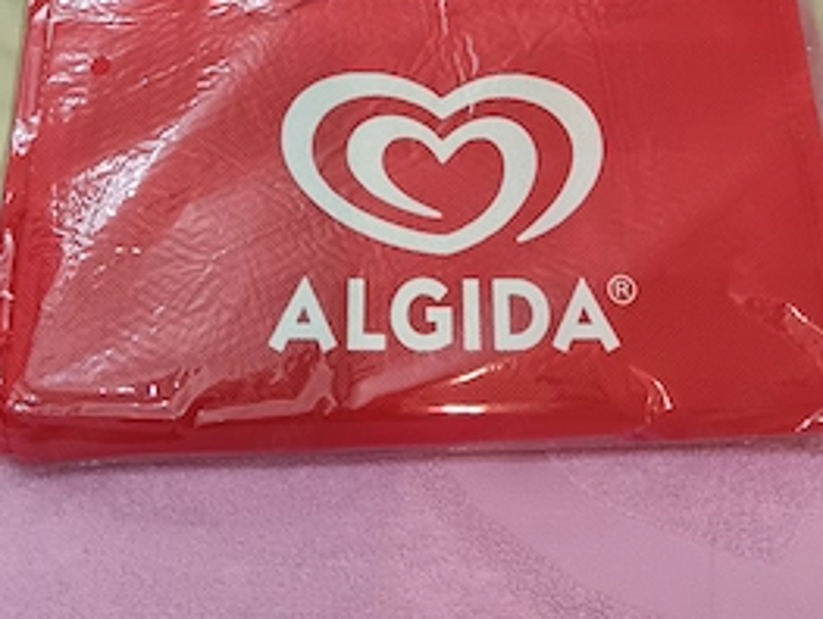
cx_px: 416
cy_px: 3
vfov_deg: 32.5
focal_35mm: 41
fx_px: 976
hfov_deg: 45.7
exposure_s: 1/50
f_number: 1.9
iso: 630
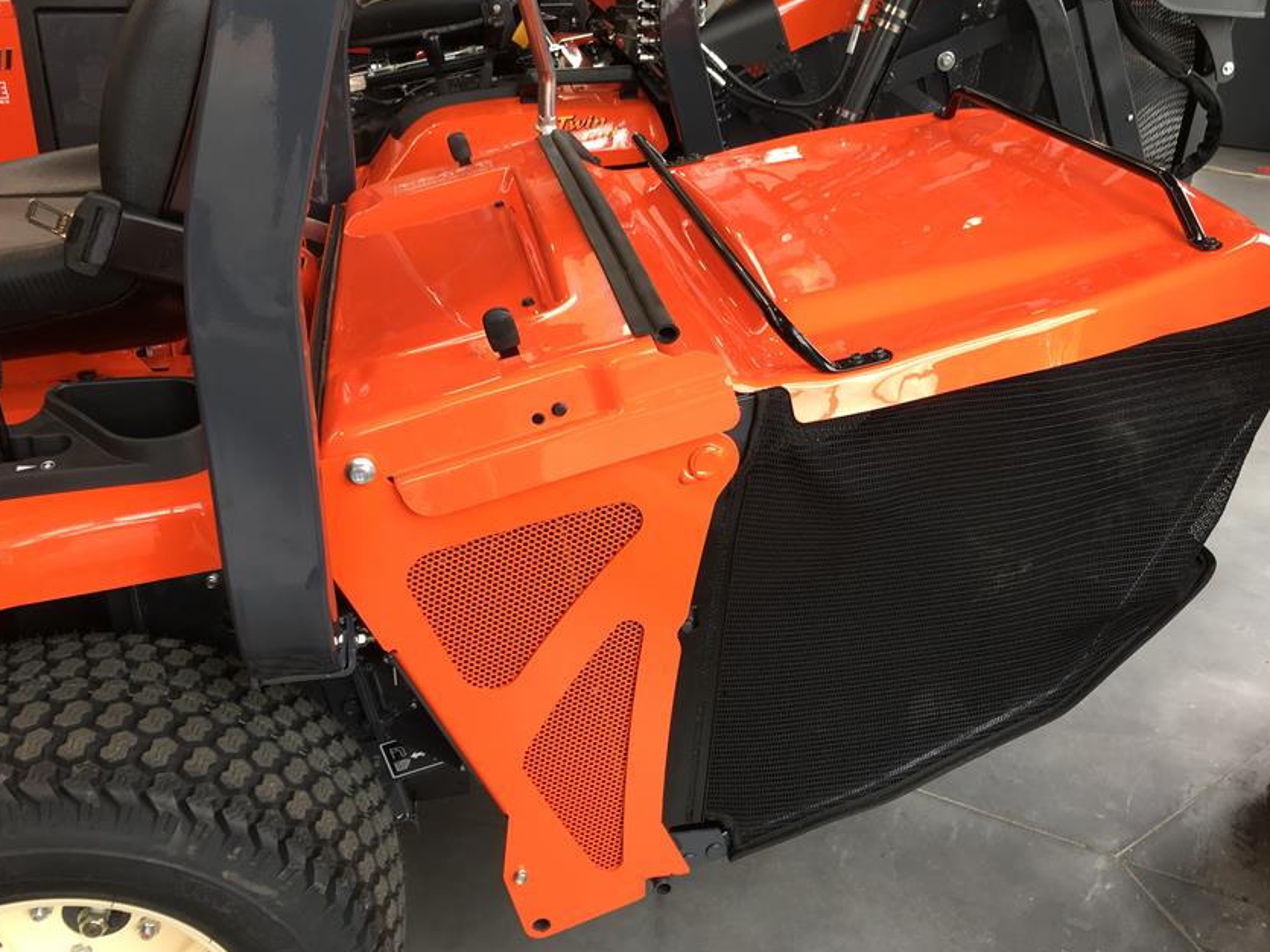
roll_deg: -2.2
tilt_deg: -26.0
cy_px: 450
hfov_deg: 55.2
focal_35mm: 33
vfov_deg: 42.9
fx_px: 1211
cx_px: 701
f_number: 2.2
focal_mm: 4.15
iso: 32
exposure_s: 1/50
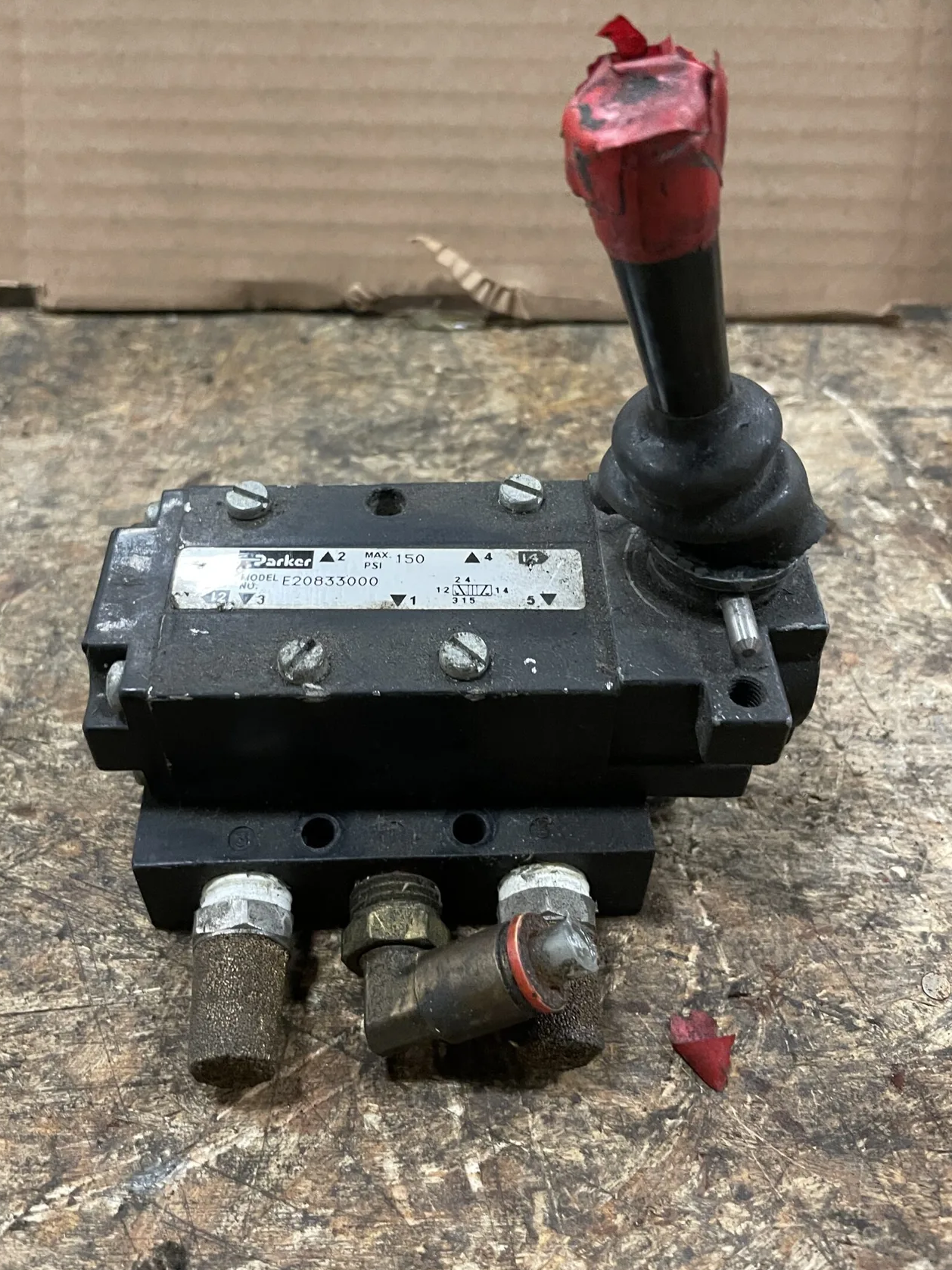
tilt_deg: -46.7
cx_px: 428
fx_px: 1137
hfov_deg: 45.4
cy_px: 530
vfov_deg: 58.0
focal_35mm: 31
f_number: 1.6
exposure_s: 1/40
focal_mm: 4.2
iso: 400
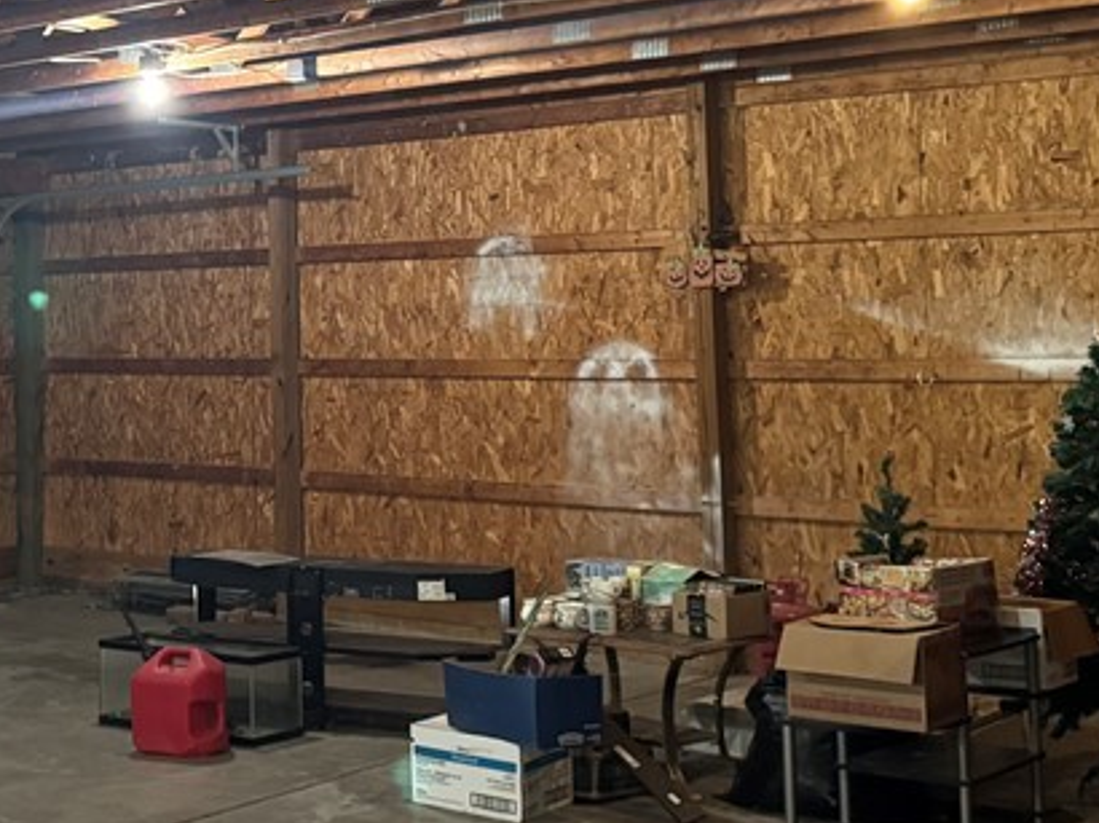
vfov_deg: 24.1
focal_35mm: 60
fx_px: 1904
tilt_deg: +5.3
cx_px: 102
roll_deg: +0.7
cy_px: 193
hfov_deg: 30.7
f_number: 1.78
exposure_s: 1/40
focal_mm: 6.76
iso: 800
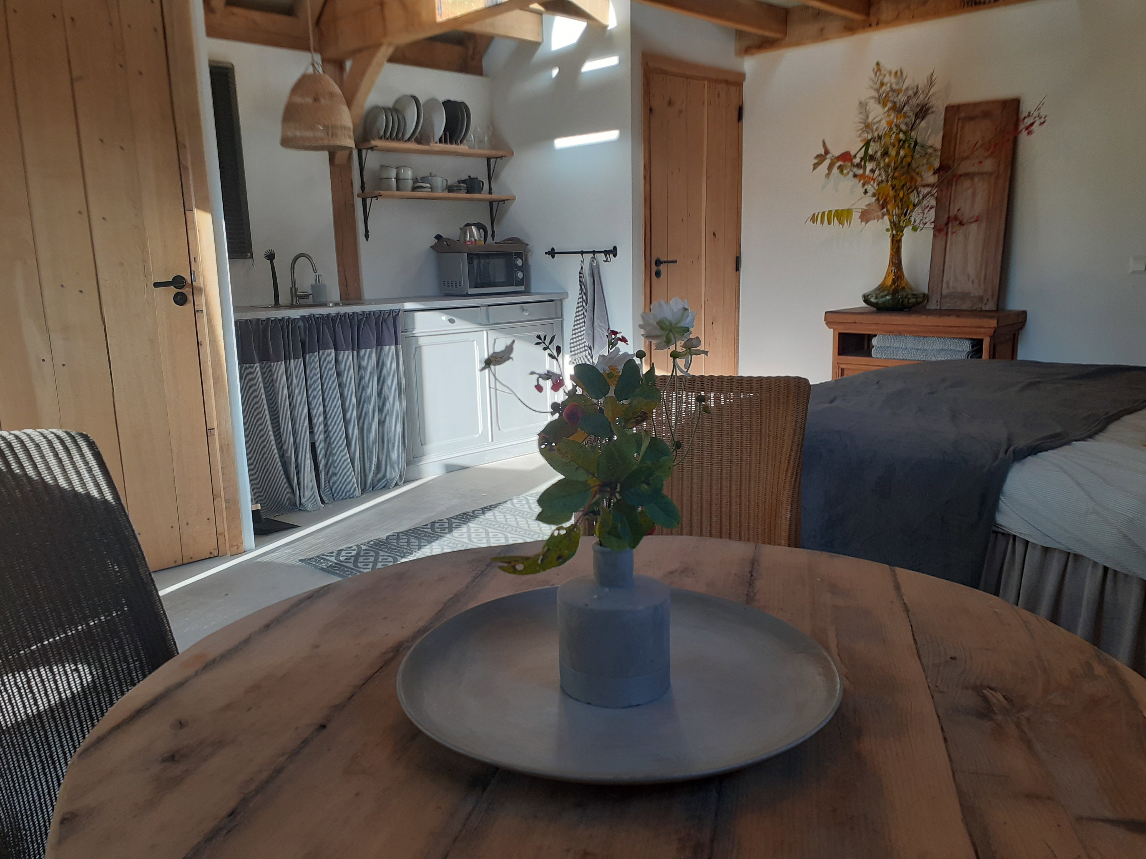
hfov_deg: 65.3
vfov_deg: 51.4
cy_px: 430
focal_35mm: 27
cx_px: 573
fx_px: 894
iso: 40
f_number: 1.9
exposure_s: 1/117
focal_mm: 3.6
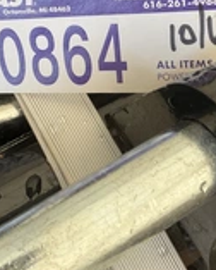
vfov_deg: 26.0
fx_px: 574
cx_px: 79
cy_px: 58
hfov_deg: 21.3
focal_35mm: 72
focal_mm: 3
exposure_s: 1/122
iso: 20
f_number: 1.8
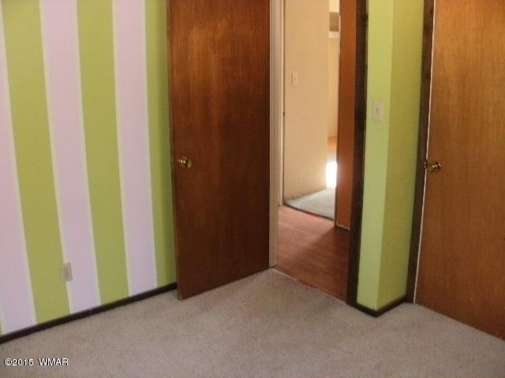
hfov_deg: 51.4
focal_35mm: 36
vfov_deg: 39.7
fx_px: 525
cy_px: 189
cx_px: 252
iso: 125
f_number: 3.5
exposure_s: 1/30
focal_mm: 6.3
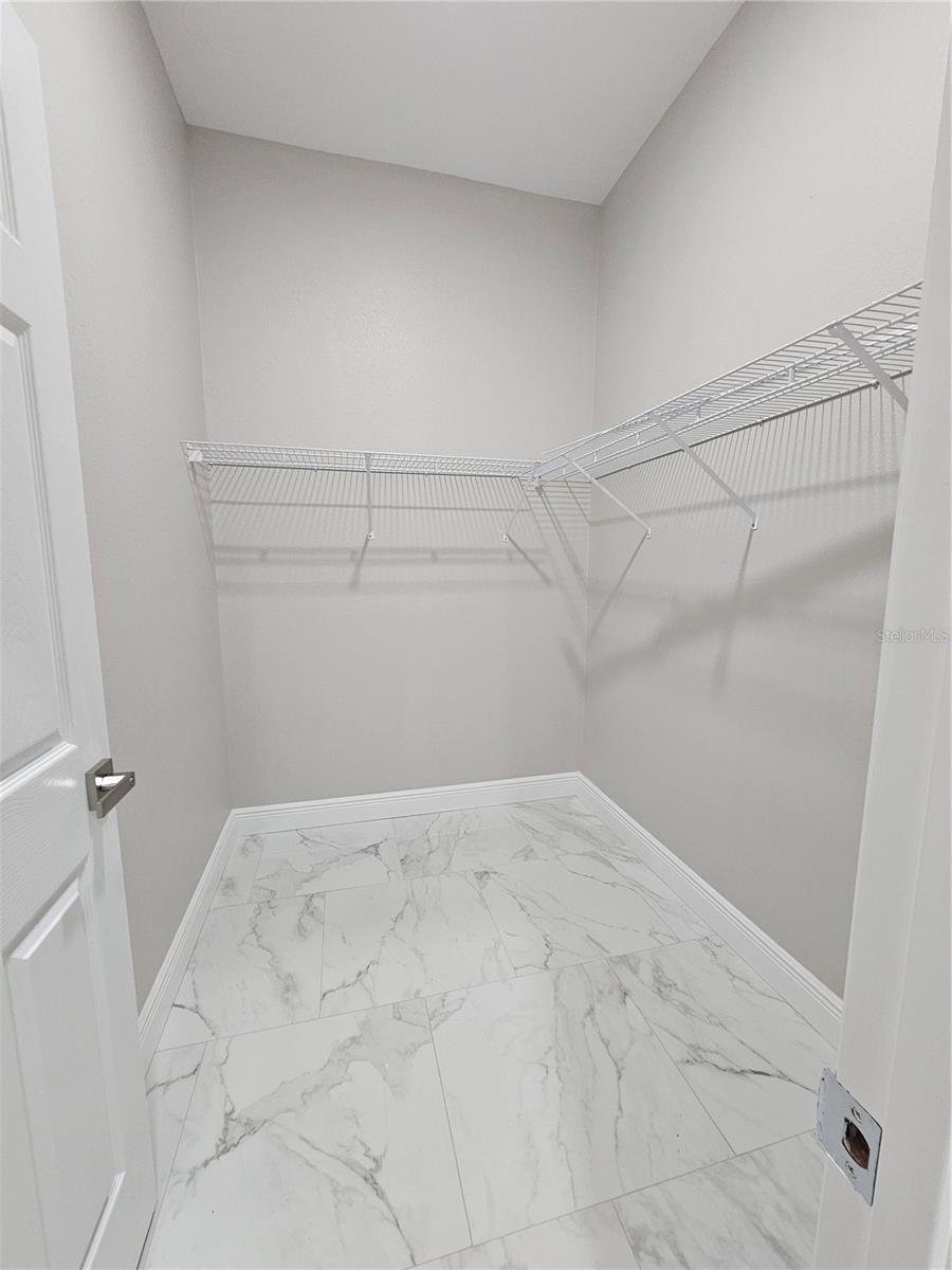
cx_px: 476
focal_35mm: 13
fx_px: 477
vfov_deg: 106.2
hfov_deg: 89.9
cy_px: 635
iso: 320
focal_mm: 2.2
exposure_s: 1/40
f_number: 2.2
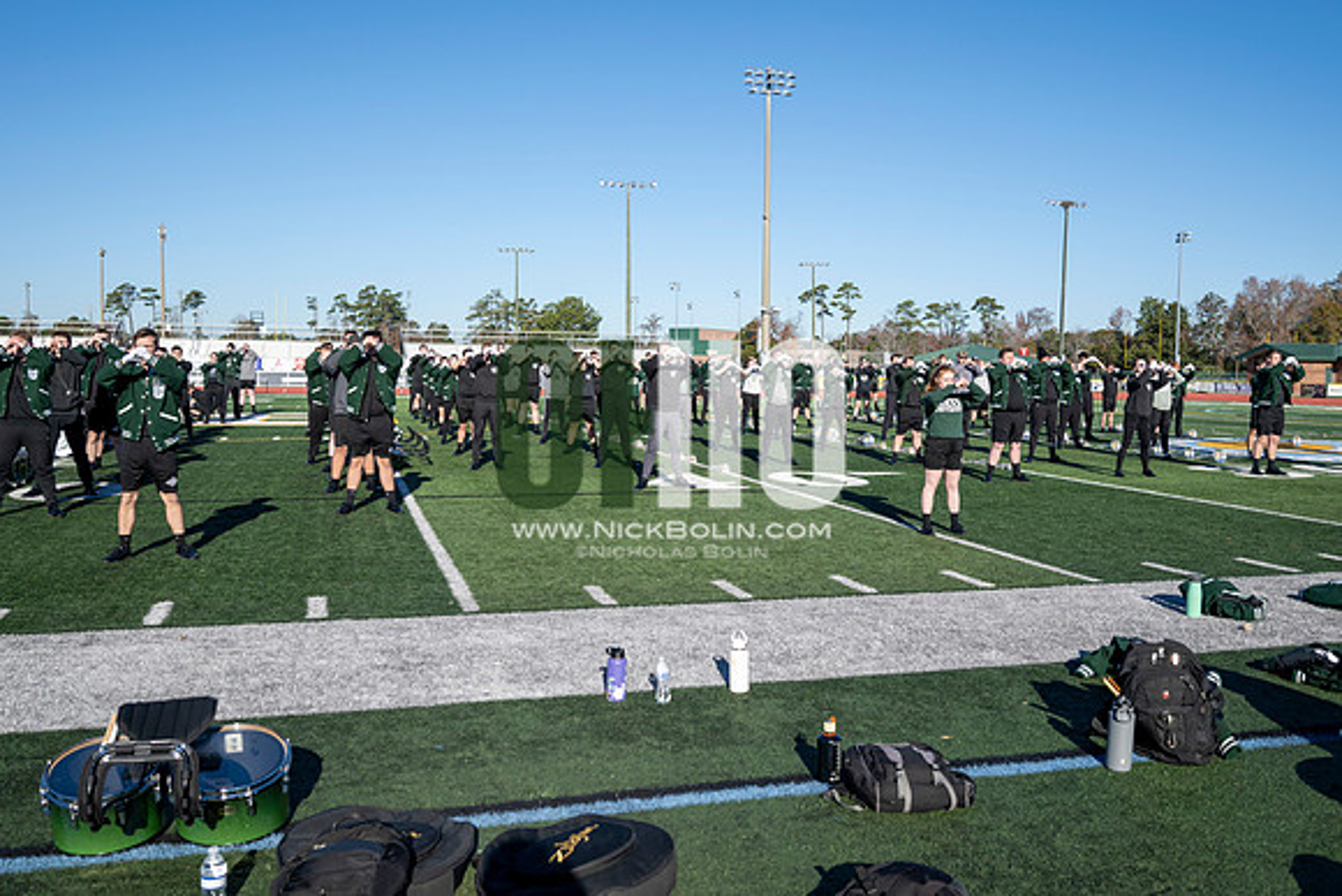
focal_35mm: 30
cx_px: 671
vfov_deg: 43.6
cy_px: 448
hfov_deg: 61.9
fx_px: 1119
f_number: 4
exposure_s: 1/2000
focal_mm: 30
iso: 250
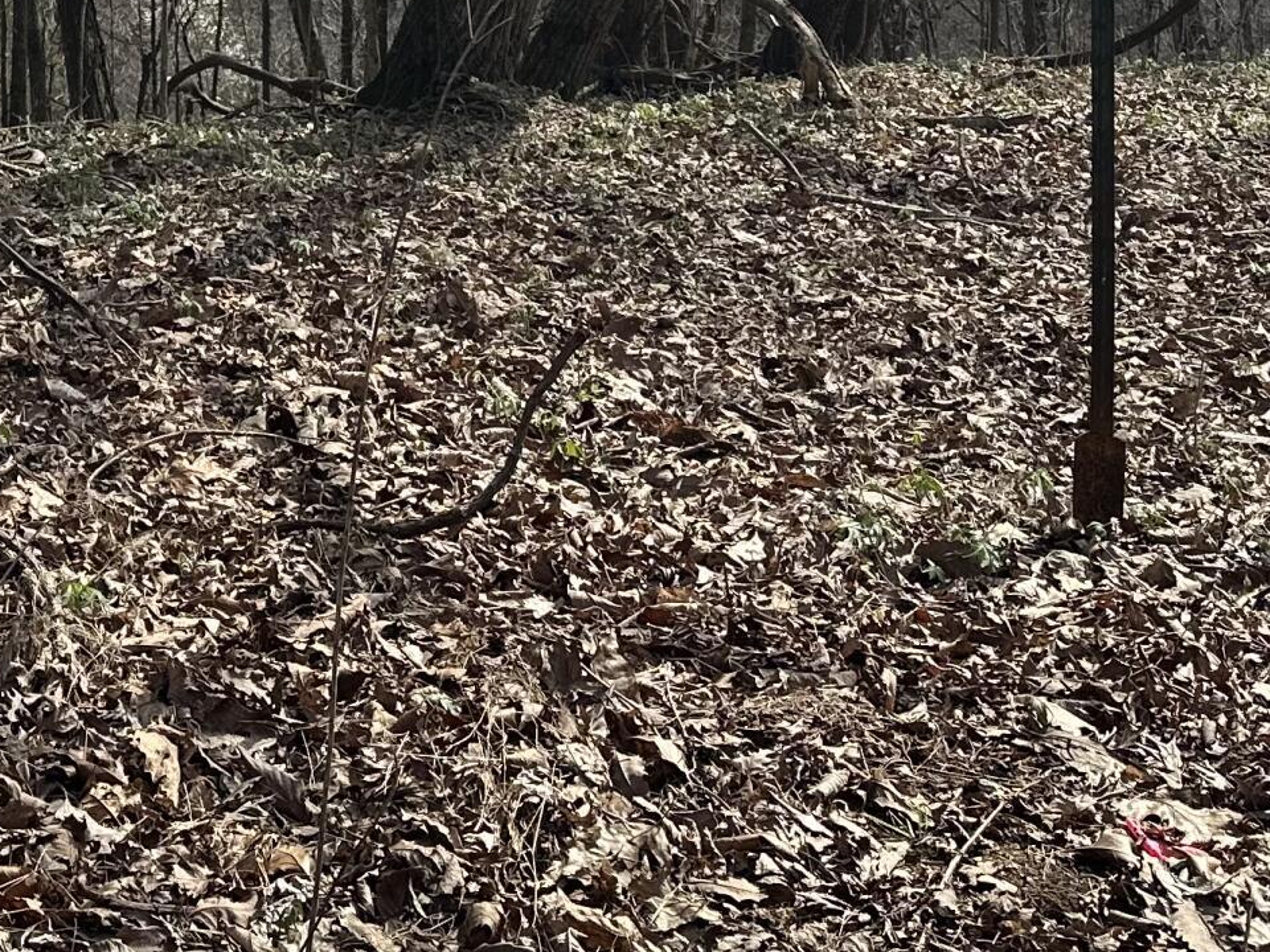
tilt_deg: -5.9
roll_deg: +0.6
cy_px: -266
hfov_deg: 24.8
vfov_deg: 18.4
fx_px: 2752
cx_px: 17
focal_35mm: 75
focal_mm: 6.86
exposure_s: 1/2967
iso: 80
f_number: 1.78
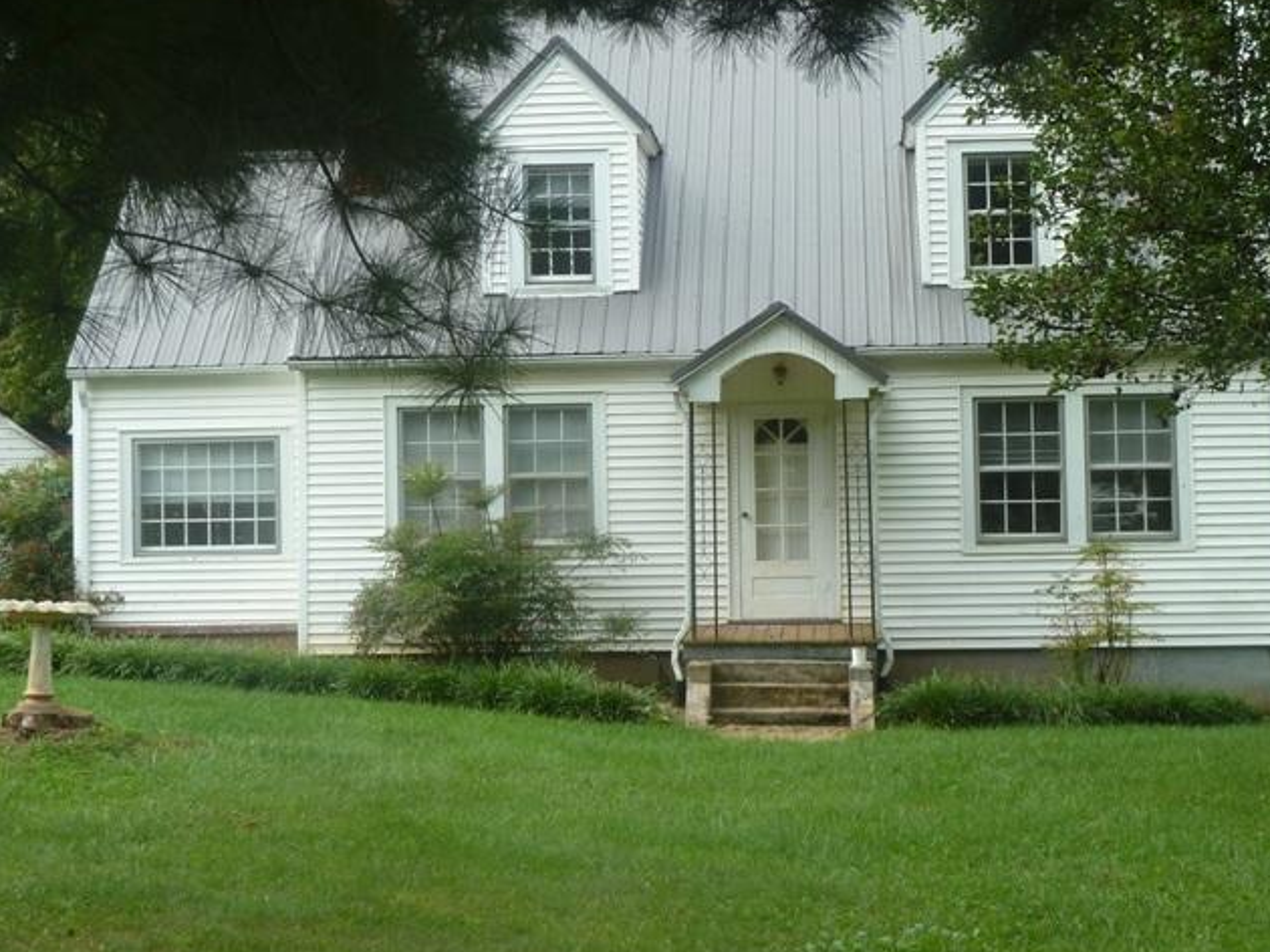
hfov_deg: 31.7
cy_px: 415
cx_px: 641
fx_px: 2237
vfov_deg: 24.0
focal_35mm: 61
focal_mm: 7.9
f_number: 3.8
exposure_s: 1/80
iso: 80
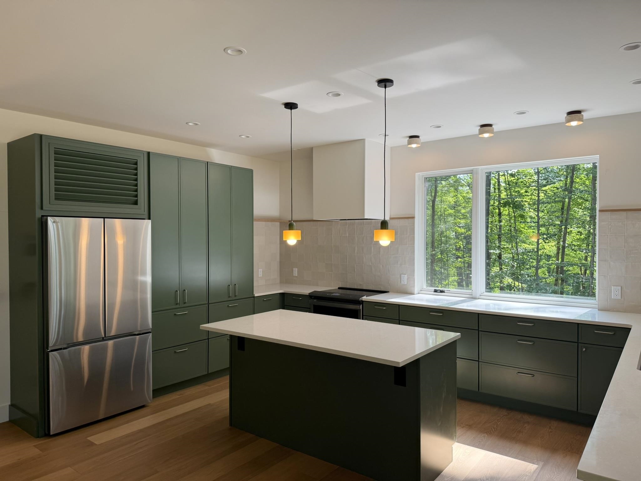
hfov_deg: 71.6
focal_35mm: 24
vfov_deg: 56.8
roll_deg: +0.0
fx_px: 444
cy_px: 240
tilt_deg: -0.2
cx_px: 320
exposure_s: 1/217
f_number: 1.78
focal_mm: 6.76
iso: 64
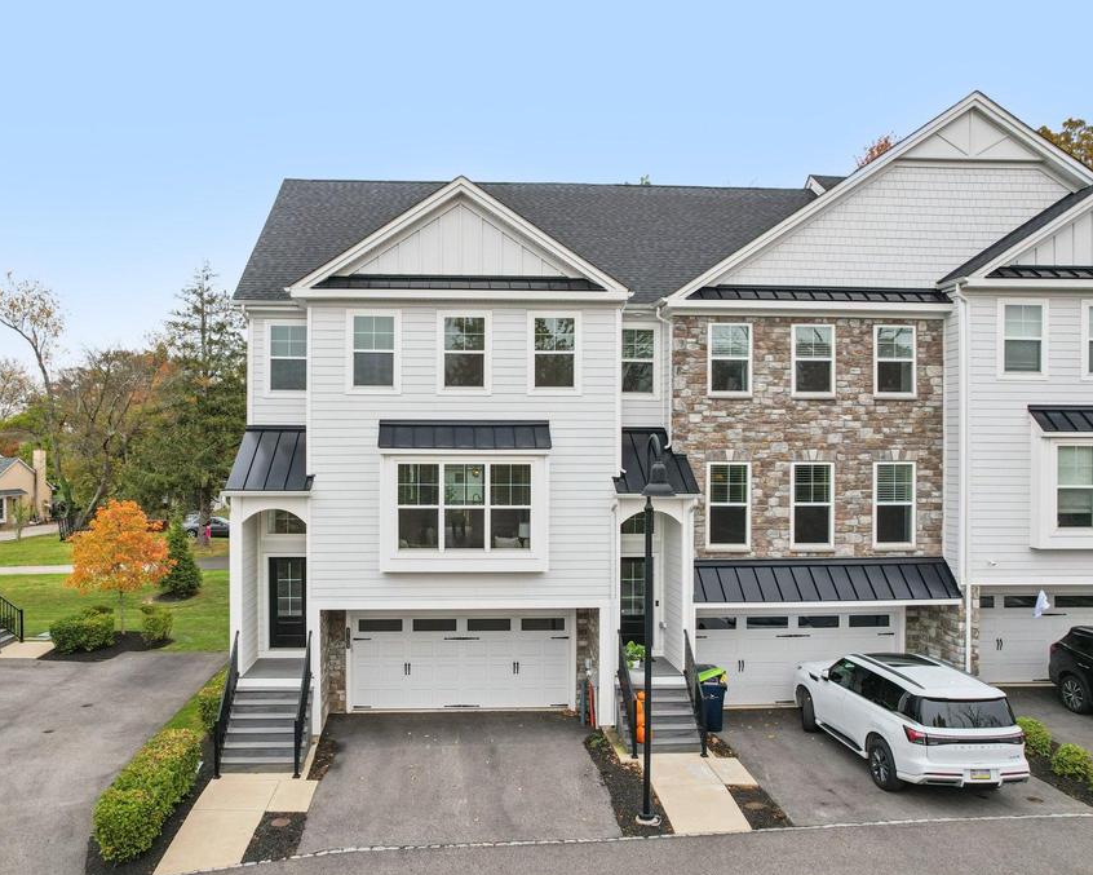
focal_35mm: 25
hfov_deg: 67.8
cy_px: 440
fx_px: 809
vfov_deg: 56.8
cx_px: 473
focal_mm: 8.4
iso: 140
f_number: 2.8
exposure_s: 1/1000
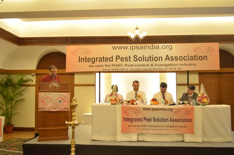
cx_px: 117
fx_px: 214
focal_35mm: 33
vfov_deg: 39.8
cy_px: 78
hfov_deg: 57.3
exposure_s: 1/50
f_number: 4
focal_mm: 22
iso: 1000
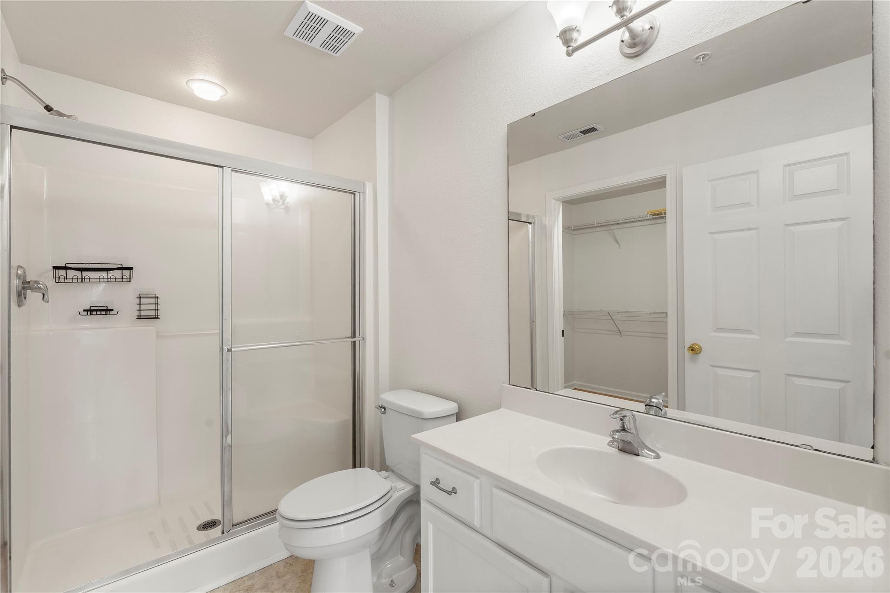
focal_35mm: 16
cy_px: 296
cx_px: 445
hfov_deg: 95.0
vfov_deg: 72.0
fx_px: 408
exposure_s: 1/25
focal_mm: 16.5
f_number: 8
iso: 800
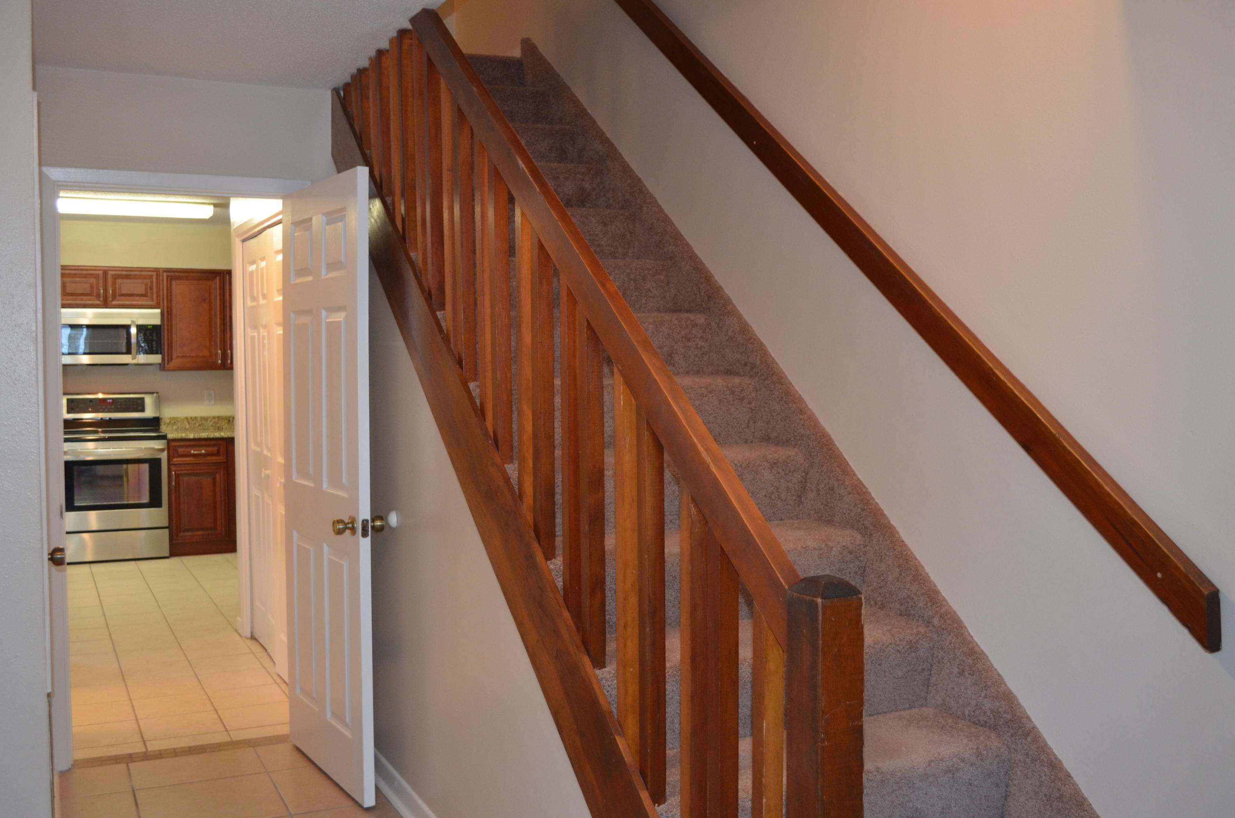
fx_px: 1232
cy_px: 409
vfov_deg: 36.7
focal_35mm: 36
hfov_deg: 53.2
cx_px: 618
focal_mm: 24
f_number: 4
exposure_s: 1/60
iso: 1100
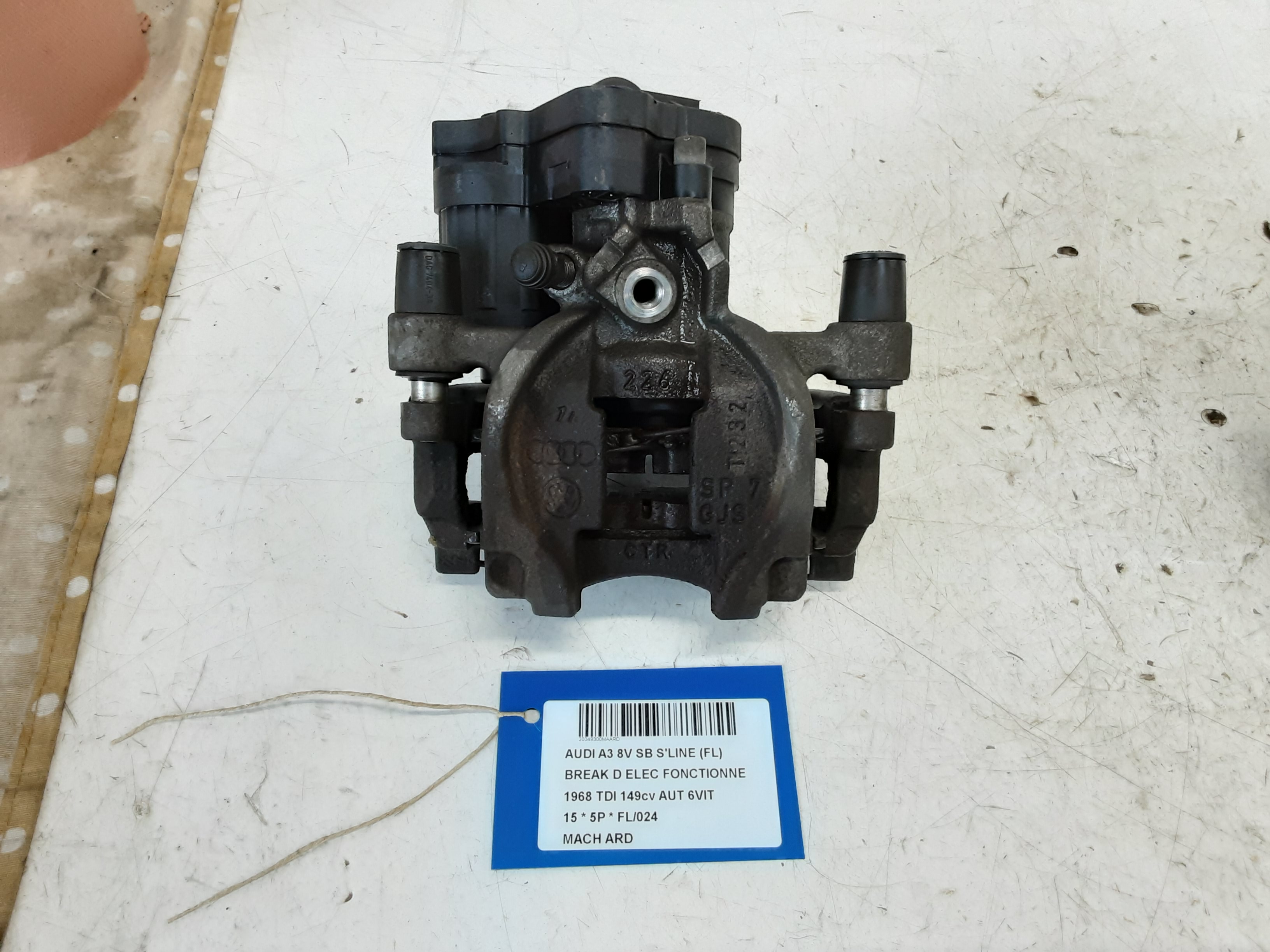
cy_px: 476
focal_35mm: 27
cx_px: 635
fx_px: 991
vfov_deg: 51.4
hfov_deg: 65.3
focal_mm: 2.91
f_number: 1.9
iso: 100
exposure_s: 1/50
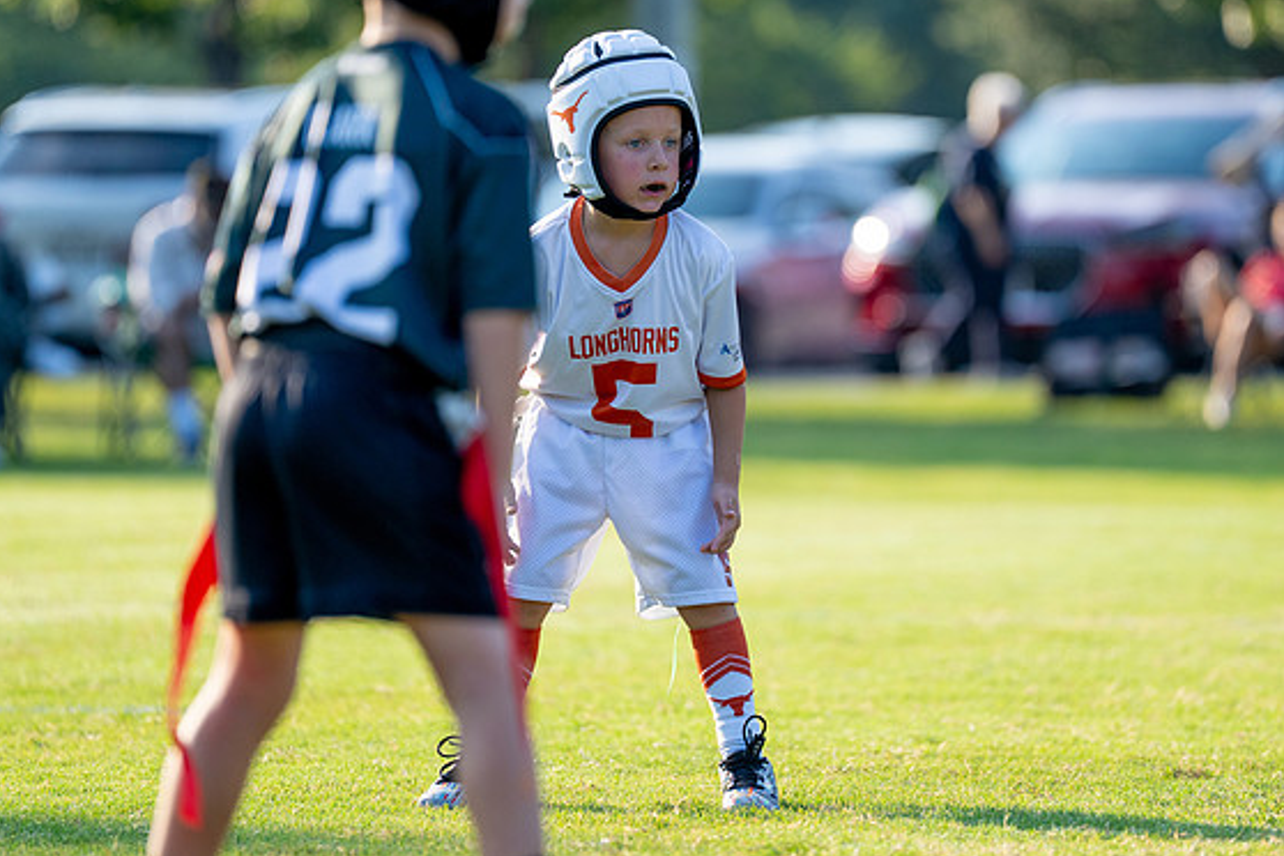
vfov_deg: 4.8
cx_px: 723
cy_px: 332
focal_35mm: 288
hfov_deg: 7.2
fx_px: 10271
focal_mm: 200
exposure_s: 1/2000
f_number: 2.8
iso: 250
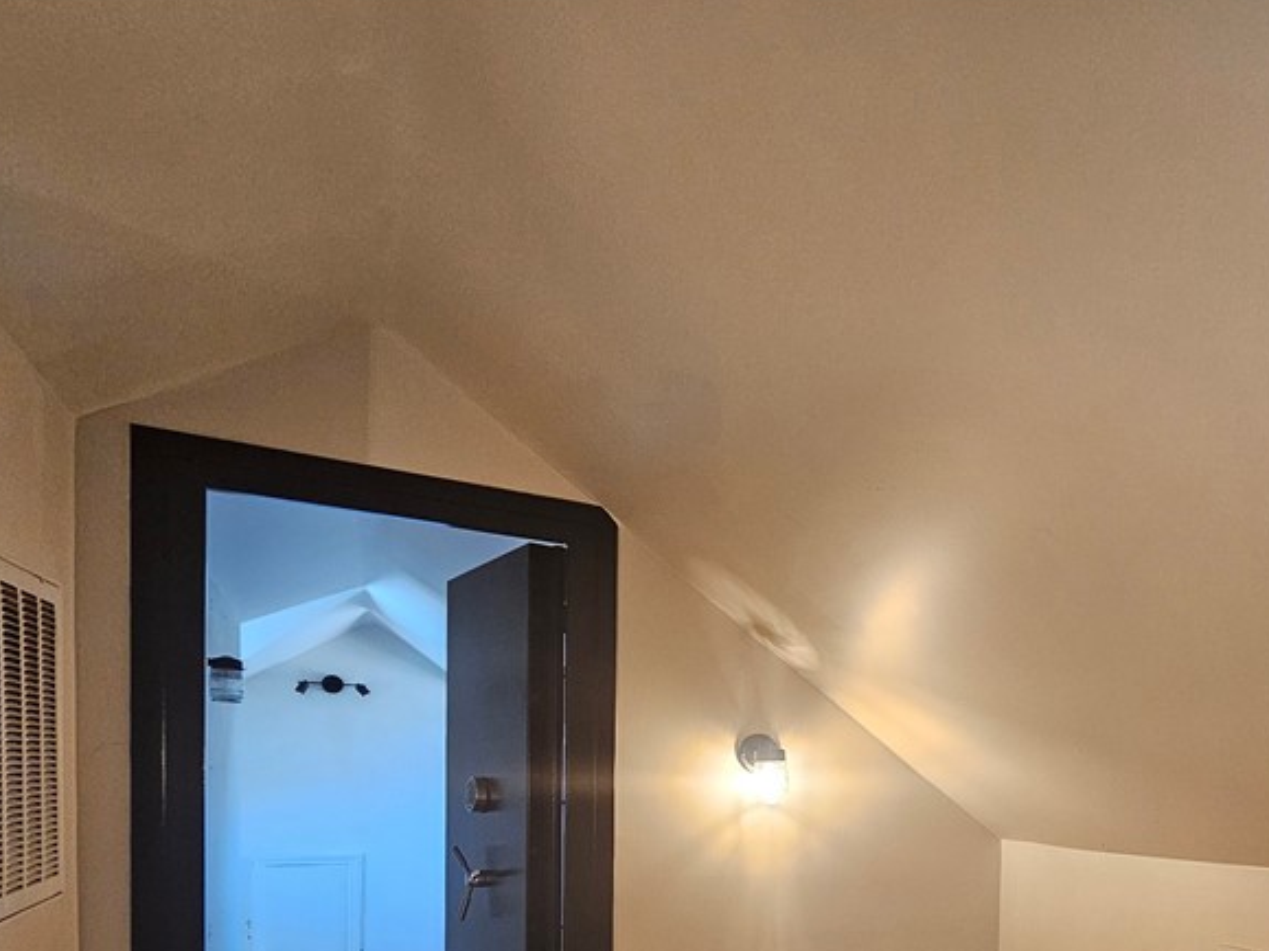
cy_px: 826
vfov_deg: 52.9
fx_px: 843
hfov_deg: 69.2
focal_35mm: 23
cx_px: 949
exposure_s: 1/77.4
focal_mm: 2.2
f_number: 2.2
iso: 400
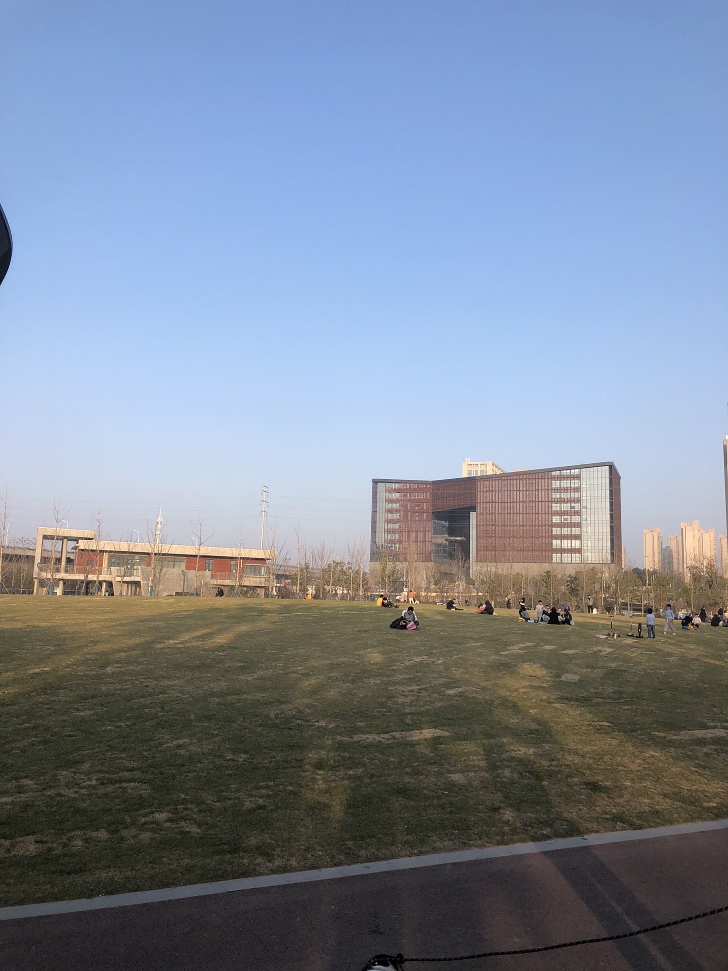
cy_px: 486
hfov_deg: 49.7
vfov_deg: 63.4
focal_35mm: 28
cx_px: 364
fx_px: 785
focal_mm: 3.99
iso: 20
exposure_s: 1/842
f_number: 1.8
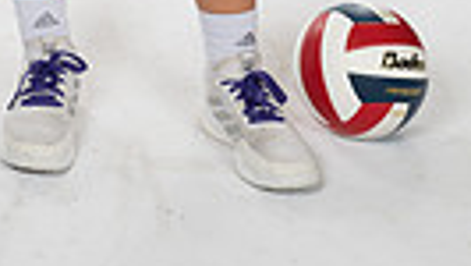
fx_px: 2124
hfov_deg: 12.4
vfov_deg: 6.7
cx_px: -50
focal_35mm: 170
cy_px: -447
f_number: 7.1
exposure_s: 1/320
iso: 800
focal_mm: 48
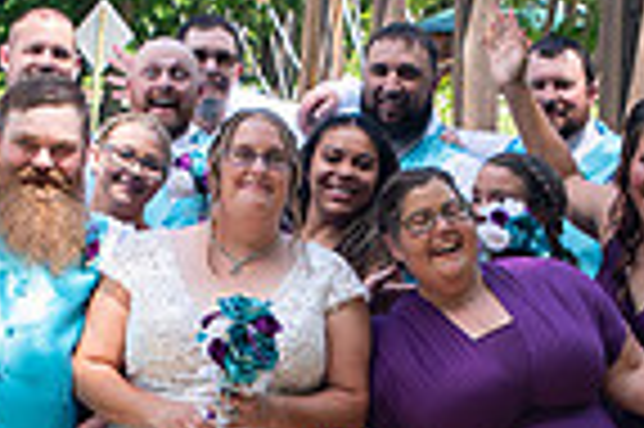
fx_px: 2787
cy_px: 508
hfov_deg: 13.1
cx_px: 169
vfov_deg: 8.7
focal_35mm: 156
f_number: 5
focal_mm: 29
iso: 80
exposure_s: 1/125
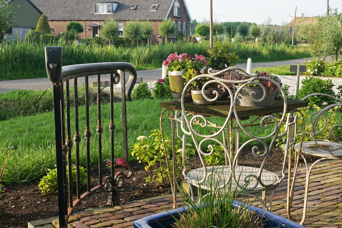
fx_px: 475
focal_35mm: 50
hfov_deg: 39.5
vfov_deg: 27.0
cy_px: 110
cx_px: 199
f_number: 10
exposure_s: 1/50
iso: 160
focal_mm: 26
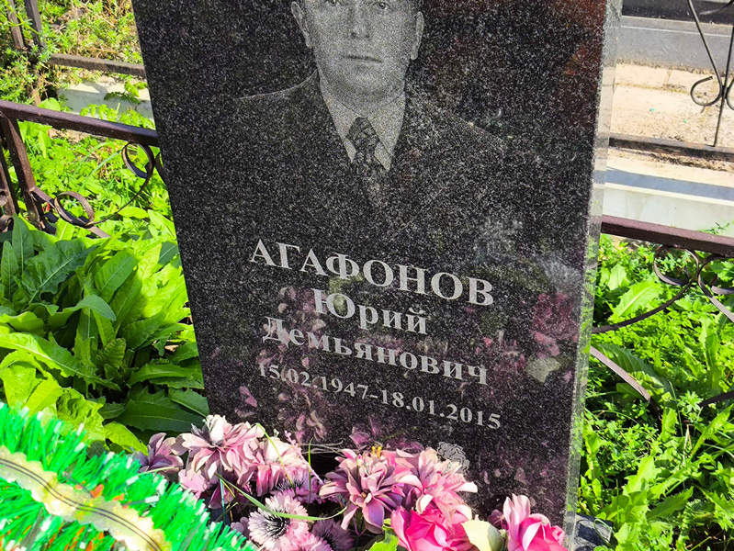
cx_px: 367
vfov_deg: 29.1
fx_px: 1061
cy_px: 276
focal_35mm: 50
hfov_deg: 38.2
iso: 50
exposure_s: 1/636
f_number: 1.7
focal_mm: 4.71
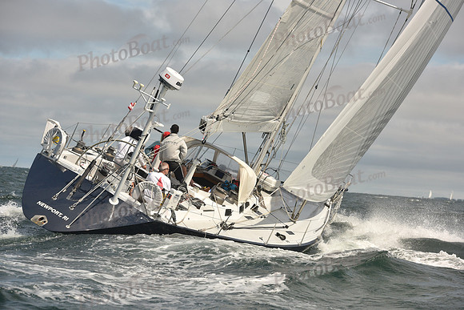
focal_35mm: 120
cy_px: 155
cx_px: 232
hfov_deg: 17.1
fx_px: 1547
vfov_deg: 11.4
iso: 320
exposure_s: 1/1000
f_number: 7.1
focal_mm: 120
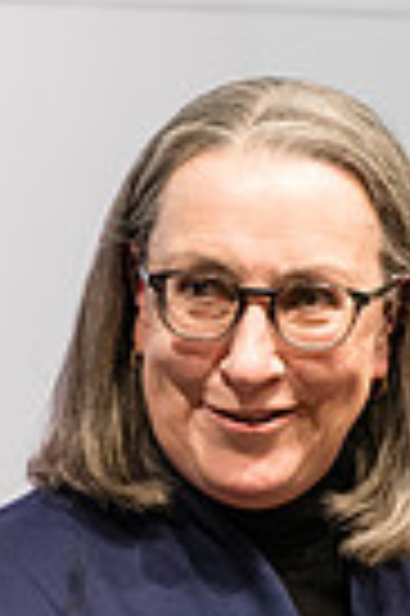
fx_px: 7364
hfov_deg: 3.2
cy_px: 697
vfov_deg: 4.8
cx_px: 412
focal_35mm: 430
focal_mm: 131
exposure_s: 1/160
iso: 6400
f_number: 4
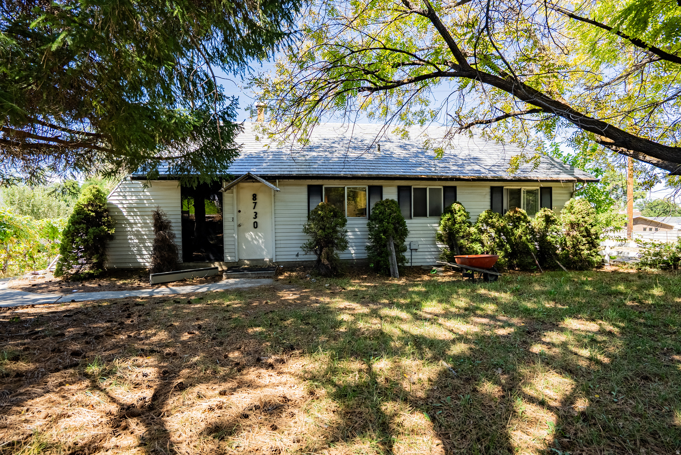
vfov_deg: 73.8
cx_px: 340
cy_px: 228
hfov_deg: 96.7
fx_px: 303
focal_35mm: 16
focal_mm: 16
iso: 320
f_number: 5
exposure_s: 1/1250
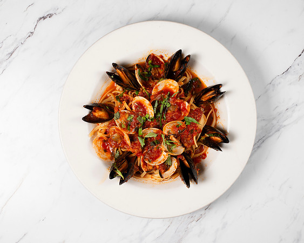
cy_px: 114
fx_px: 538
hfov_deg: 31.5
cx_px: 157
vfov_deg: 25.4
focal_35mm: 60
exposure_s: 1/200
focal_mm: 50
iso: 200
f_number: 9
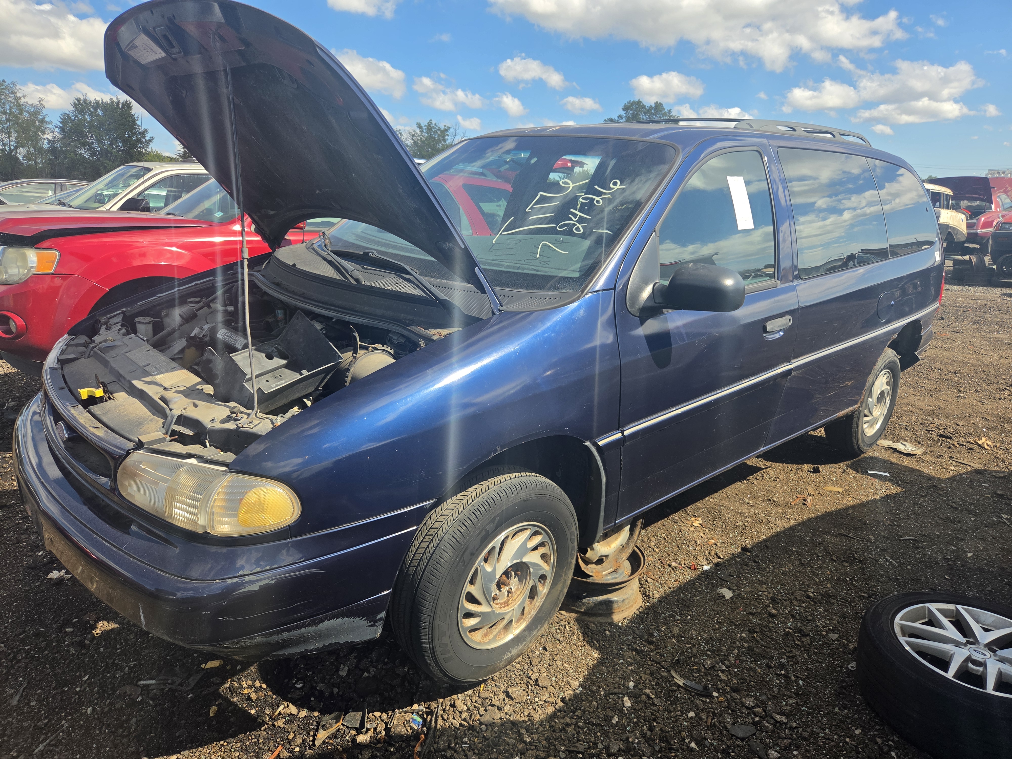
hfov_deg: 73.9
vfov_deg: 58.9
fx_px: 672
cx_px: 506
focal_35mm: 23
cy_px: 380
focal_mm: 5.4
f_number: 1.8
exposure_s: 1/2913
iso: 80
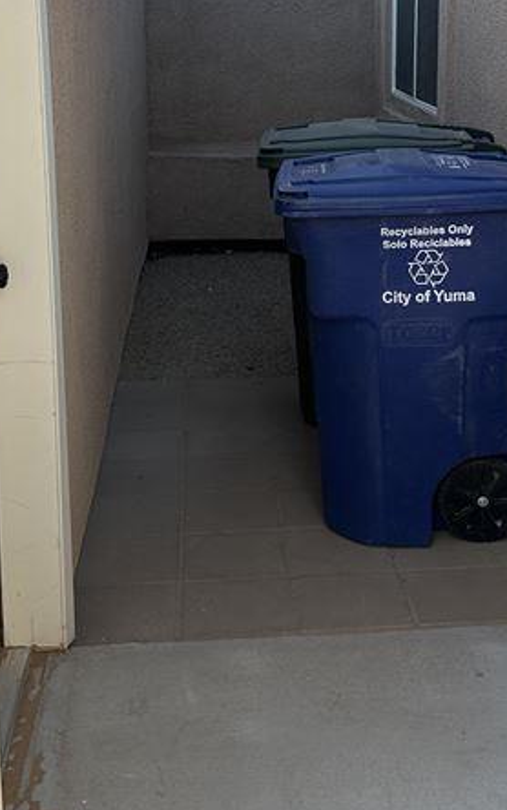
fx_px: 1214
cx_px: 336
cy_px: 246
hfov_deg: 23.5
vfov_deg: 36.4
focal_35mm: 55
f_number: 1.78
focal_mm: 6.86
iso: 80
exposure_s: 1/428
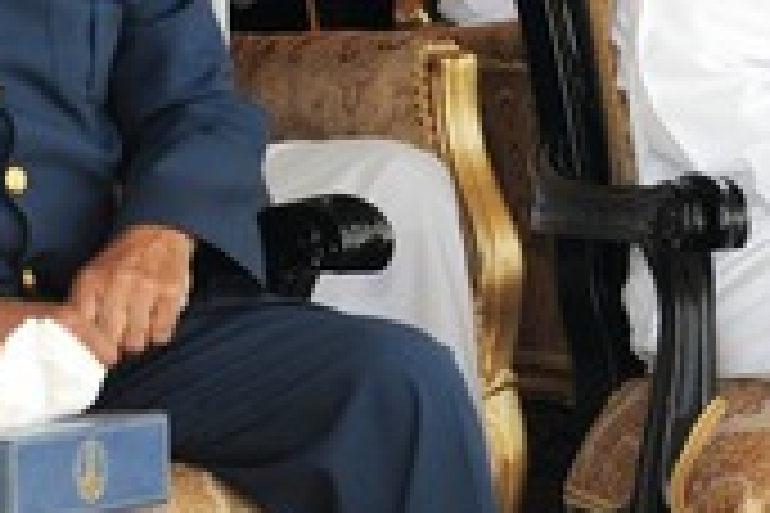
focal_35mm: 749
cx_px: 797
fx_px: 16019
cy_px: -83
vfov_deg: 1.8
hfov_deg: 2.8
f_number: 9
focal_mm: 200
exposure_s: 1/250
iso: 400
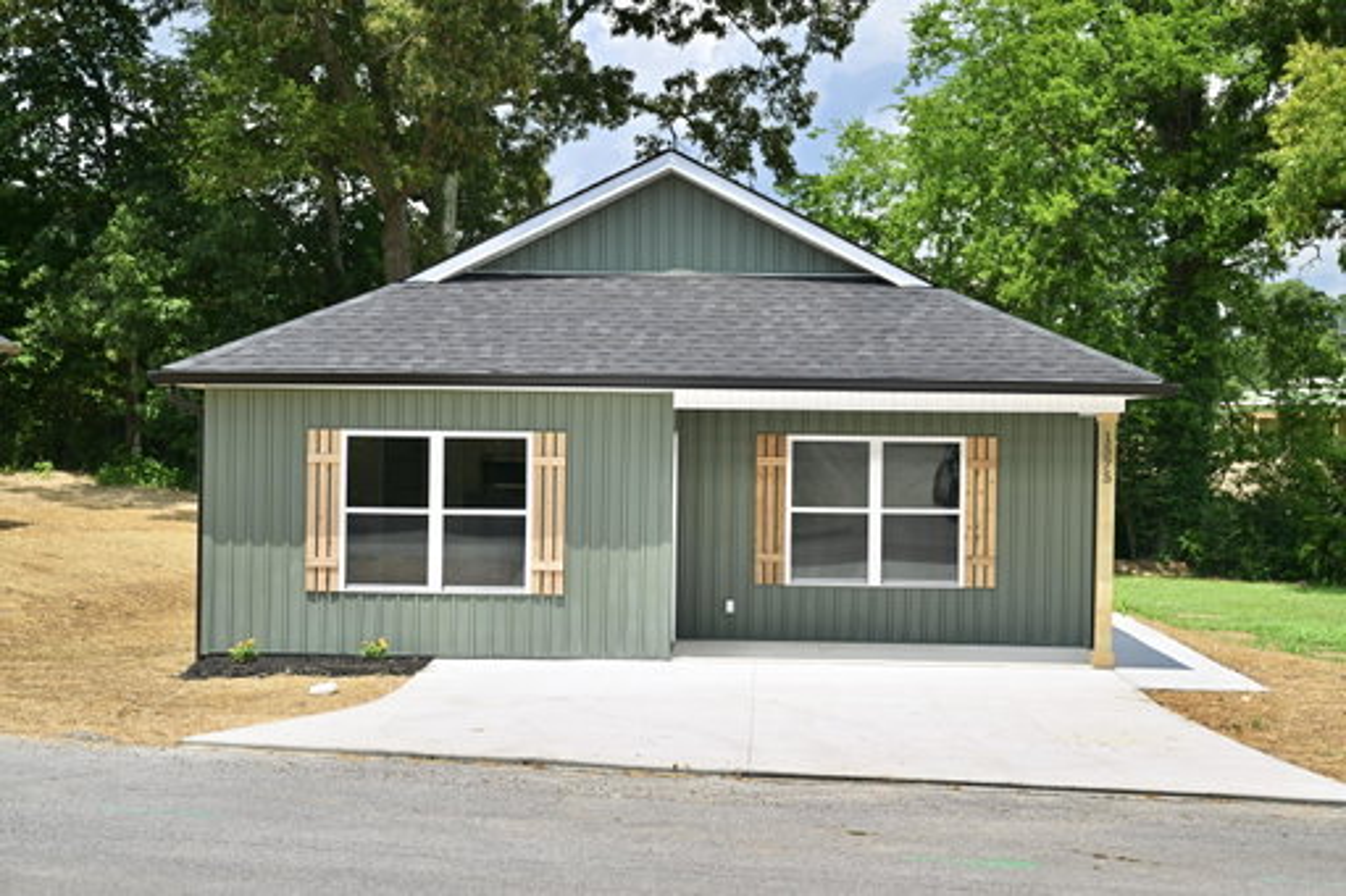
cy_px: 448
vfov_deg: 23.4
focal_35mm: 58
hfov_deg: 34.5
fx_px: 2168
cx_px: 673
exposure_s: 1/320
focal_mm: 58
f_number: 5
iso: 100
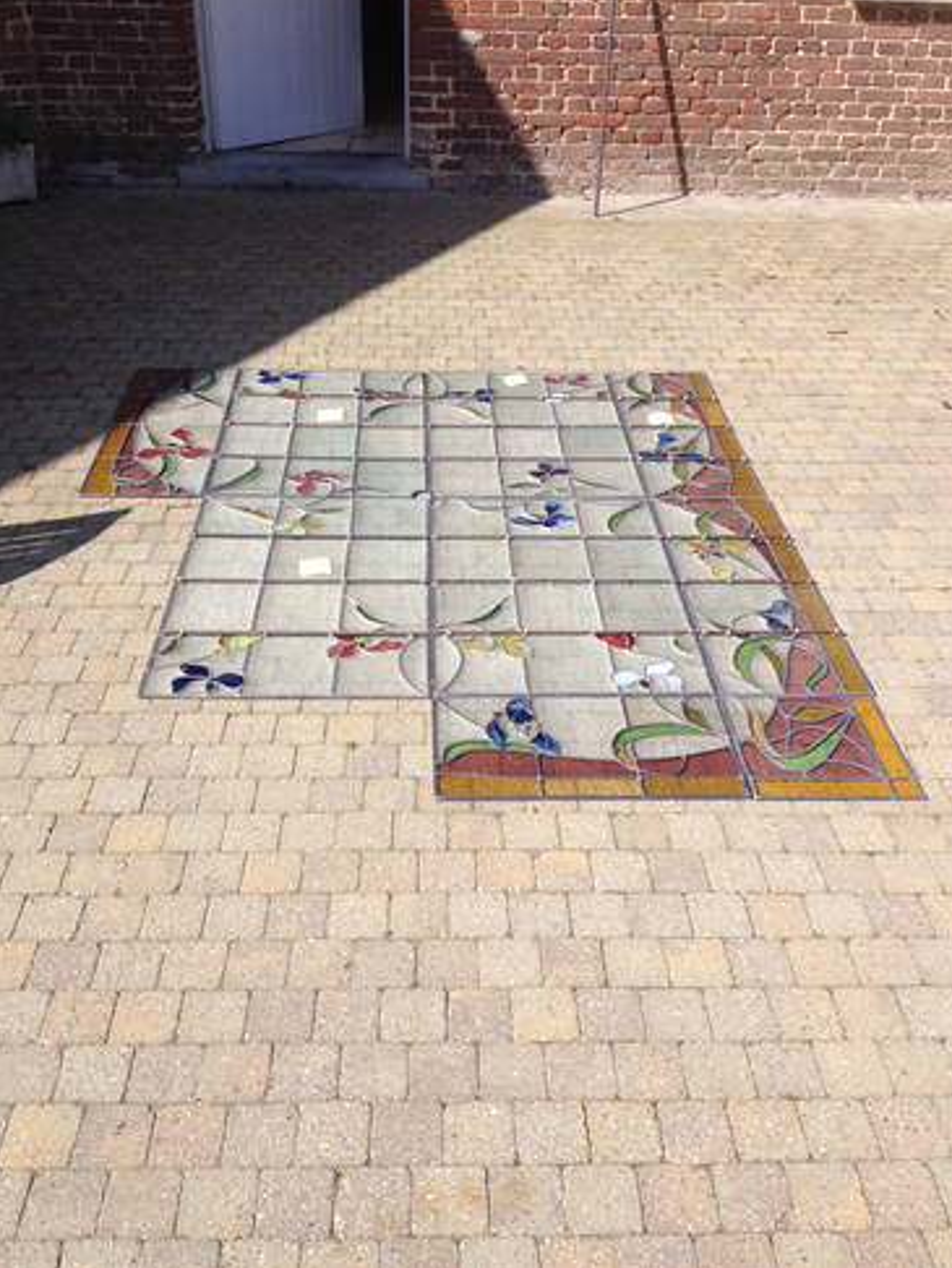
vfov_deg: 51.3
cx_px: 481
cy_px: 621
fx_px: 1319
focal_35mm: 36
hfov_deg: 39.7
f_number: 2.4
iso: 50
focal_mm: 4.28
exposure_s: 1/1381
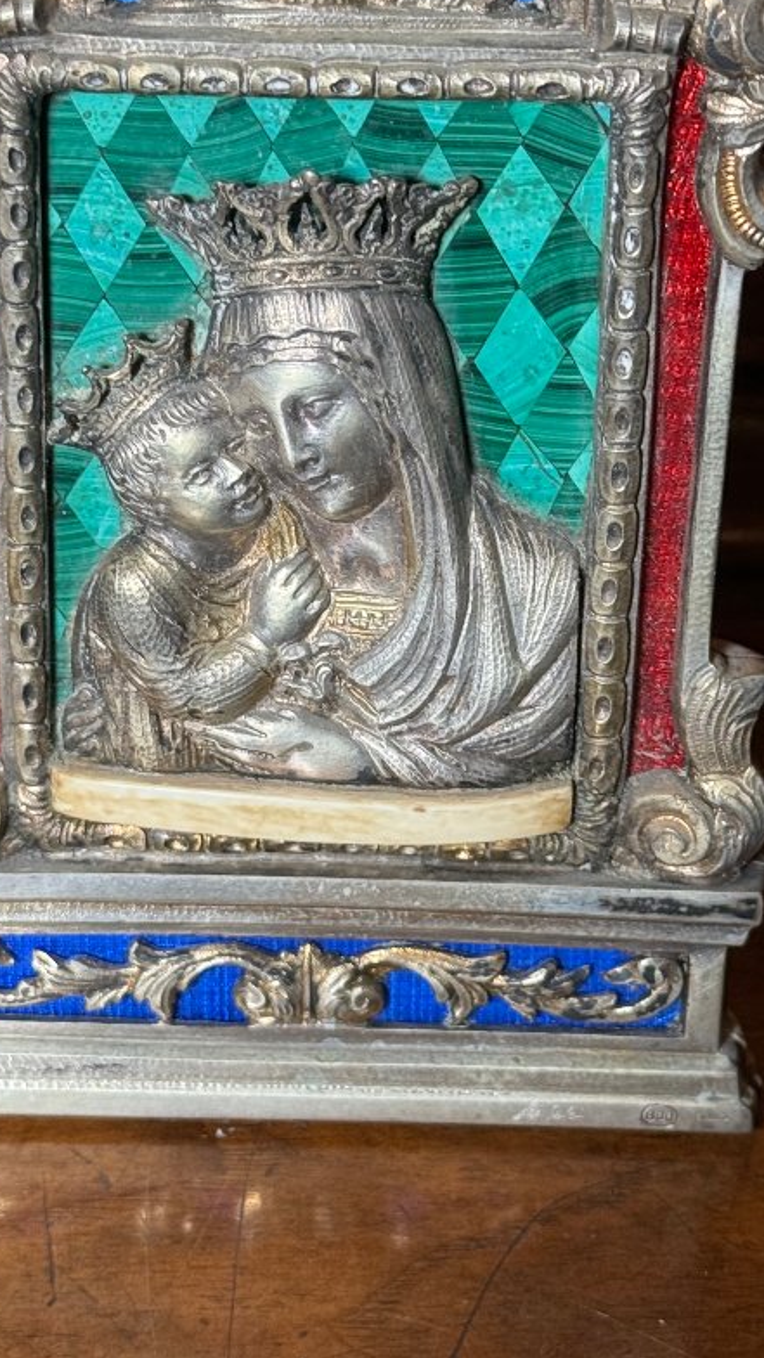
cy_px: 570
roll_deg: -1.8
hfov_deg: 15.1
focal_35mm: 80
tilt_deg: -32.6
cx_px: 282
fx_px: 2881
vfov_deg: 26.5
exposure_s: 1/97
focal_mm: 6.76
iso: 80
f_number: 1.78
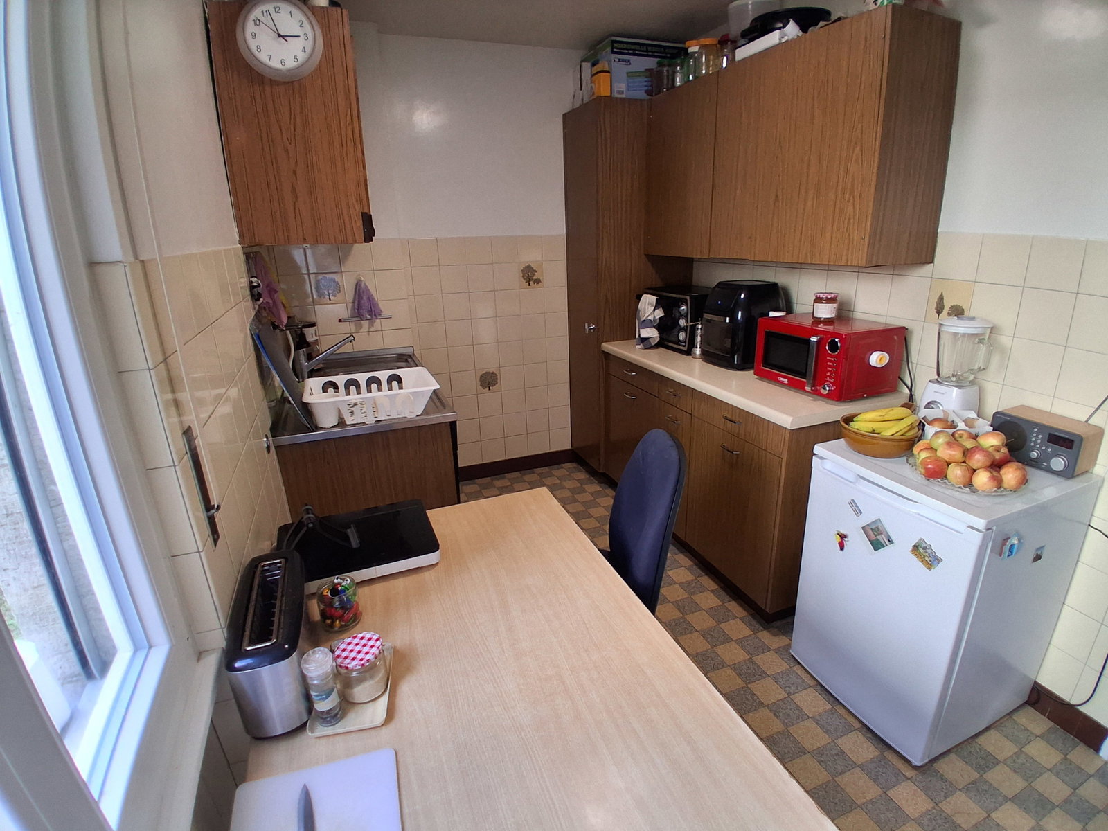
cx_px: 554
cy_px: 416
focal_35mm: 17
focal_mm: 1.4
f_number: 2.2
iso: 100
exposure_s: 1/120
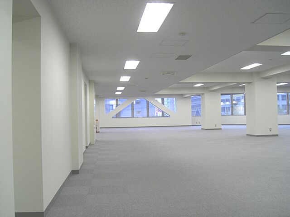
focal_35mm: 38
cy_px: 108
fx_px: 318
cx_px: 145
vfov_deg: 37.7
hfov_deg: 49.0
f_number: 2.8
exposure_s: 1/60
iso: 200
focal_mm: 7.9
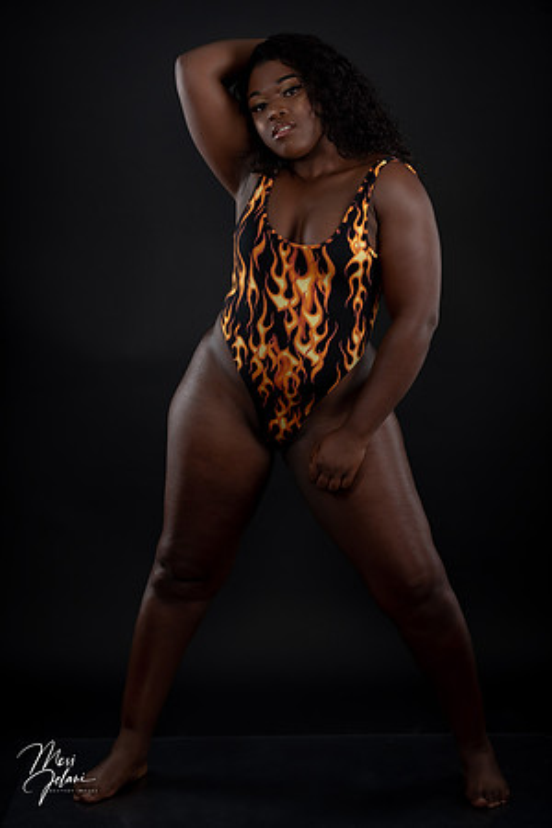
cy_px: 414
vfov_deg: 21.5
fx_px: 2185
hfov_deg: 14.4
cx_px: 276
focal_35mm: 95
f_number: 2.8
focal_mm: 95
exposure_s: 1/1000
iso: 100
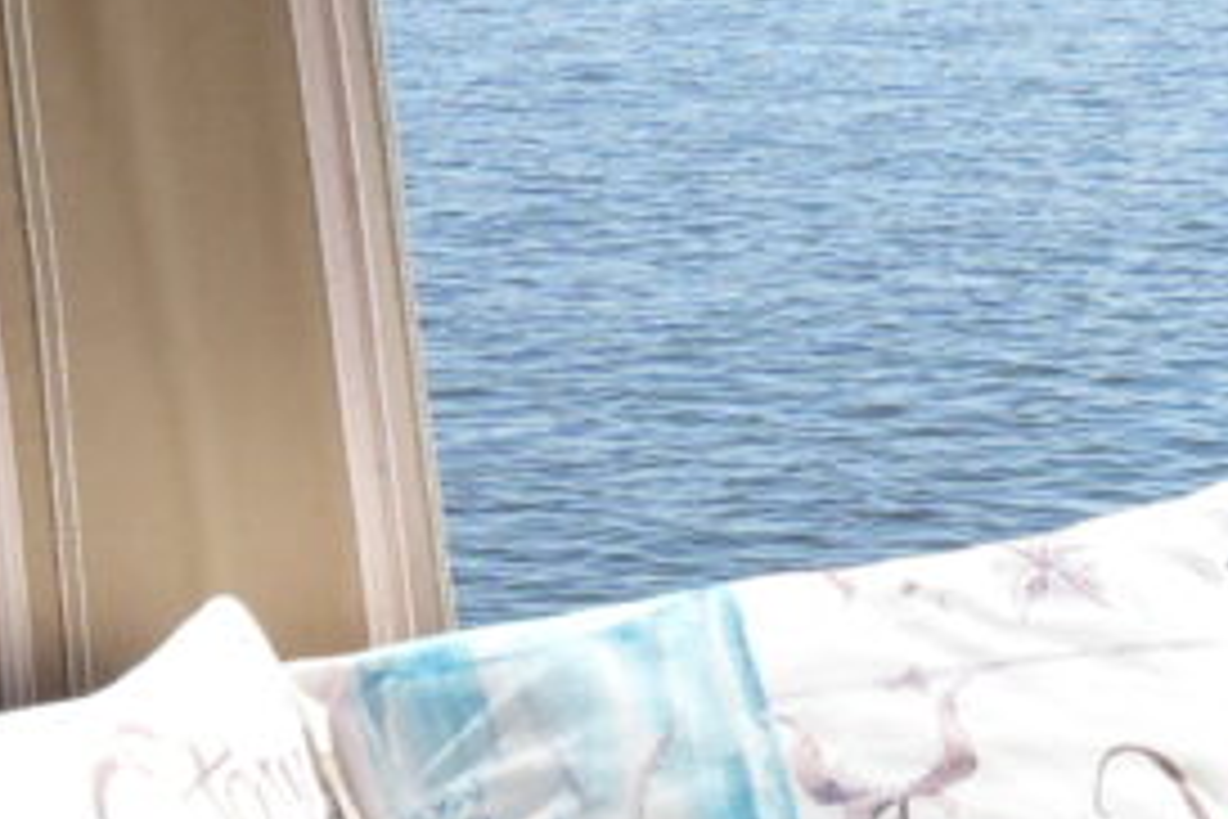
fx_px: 3752
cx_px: 2060
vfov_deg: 12.4
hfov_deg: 16.3
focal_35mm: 110
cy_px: 637
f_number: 8
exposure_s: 1/200
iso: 160
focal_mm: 10
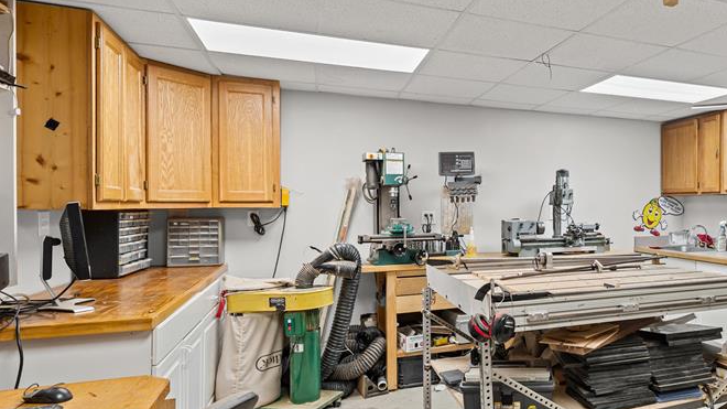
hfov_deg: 67.4
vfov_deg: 44.3
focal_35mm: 26
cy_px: 230
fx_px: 501
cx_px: 544
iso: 200
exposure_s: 1/30
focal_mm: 16
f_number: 3.5
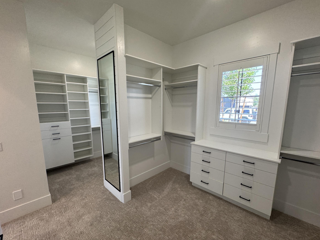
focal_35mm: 15
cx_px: 157
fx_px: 139
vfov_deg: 81.6
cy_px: 128
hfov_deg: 98.2
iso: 160
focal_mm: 2.22
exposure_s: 1/120
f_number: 2.2
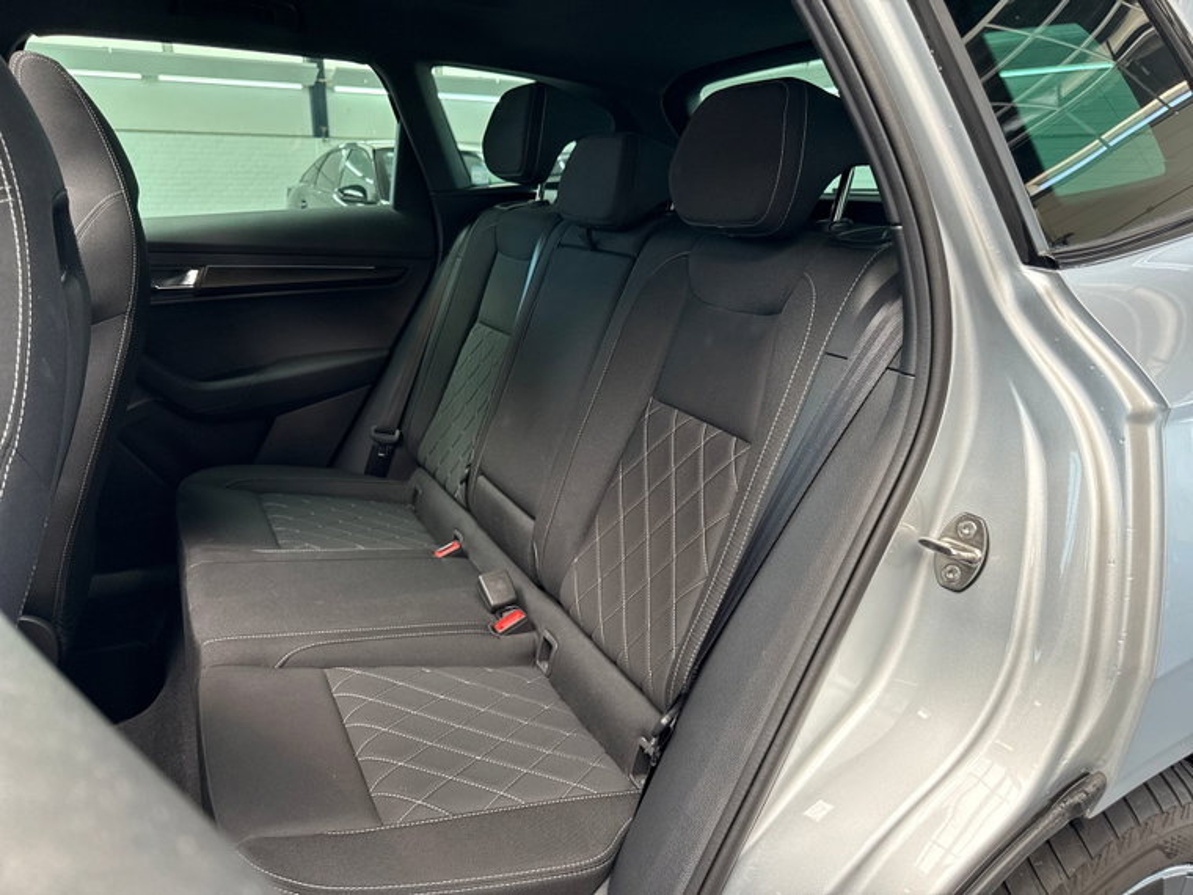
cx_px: 596
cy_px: 448
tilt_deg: -18.1
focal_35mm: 24
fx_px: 827
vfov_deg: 56.8
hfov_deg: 71.6
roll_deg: -1.1
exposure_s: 1/100
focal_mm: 6.76
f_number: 1.78
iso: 160
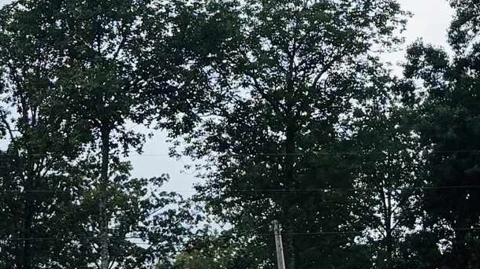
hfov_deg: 14.6
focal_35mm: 143
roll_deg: -3.0
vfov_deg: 8.5
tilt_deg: +15.1
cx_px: -77
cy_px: 206
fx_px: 1819
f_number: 1.6
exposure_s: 1/1751
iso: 50
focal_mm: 5.96
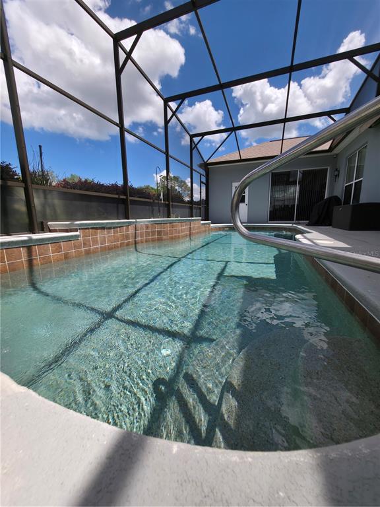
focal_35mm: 13
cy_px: 254
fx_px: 190
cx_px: 190
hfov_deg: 89.9
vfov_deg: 106.2
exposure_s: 1/629
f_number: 1.9
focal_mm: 2.2
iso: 20
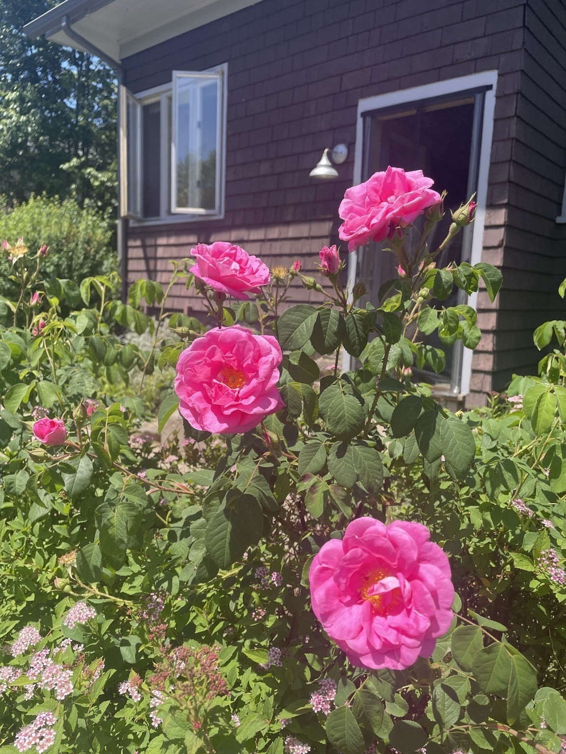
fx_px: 567
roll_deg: -2.5
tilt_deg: -7.1
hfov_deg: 53.1
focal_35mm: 26
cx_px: 283
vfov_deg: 67.3
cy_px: 377
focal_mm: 4.2
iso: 32
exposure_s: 1/1667
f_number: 1.6
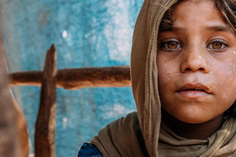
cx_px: 213
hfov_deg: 40.3
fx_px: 295
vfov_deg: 29.8
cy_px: 89
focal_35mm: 45
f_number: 5
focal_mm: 23
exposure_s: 1/160
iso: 400
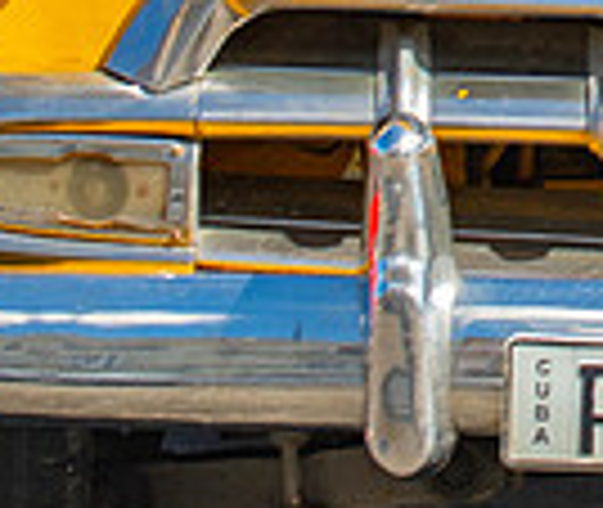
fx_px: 9698
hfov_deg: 3.5
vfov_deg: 3.0
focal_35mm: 532
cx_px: 1053
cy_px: -383
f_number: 5
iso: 100
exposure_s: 1/320
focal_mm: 78
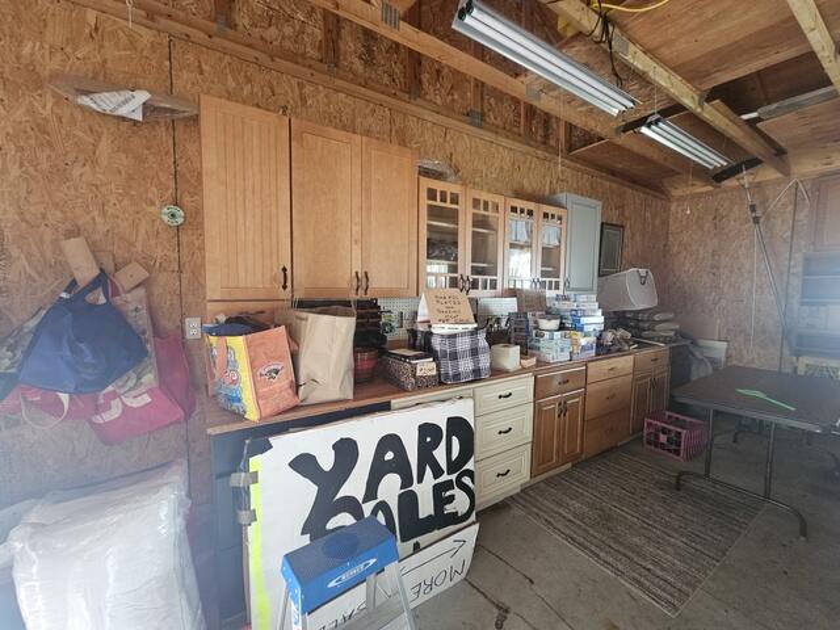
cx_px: 420
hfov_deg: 106.2
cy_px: 315
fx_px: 315
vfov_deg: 89.9
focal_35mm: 13
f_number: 2.2
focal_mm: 2.2
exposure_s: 1/60
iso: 400
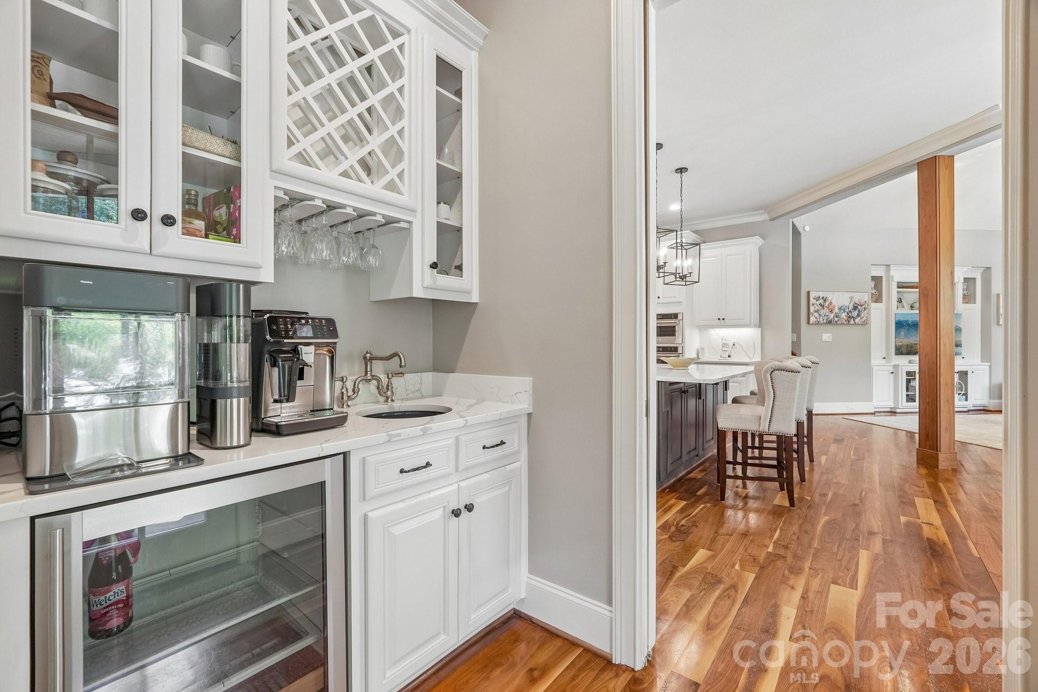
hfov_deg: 100.4
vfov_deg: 77.3
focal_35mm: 15
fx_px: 432
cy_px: 346
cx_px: 519
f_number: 8
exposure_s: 1/3.33
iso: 400
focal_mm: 10
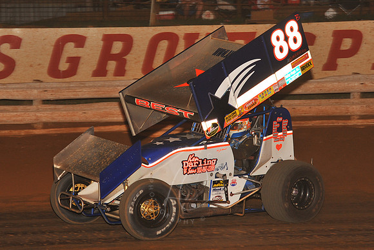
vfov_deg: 11.0
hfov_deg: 16.4
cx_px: 187
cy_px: 125
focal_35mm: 125
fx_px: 1299
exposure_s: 1/320
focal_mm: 125
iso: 800
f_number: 6.3
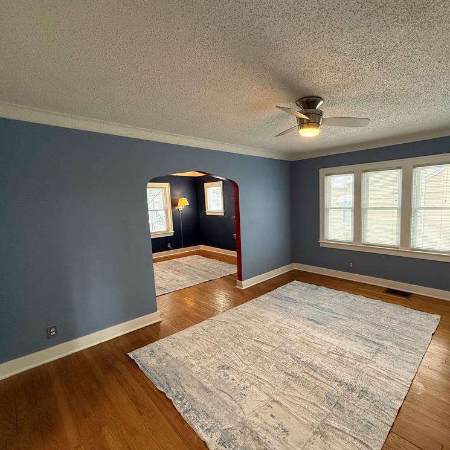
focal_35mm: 17
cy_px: 229
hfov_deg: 82.7
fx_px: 250
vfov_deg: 84.0
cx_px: 275
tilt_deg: -6.1
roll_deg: +1.1
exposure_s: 1/120
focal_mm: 2.22
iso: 640
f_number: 2.2
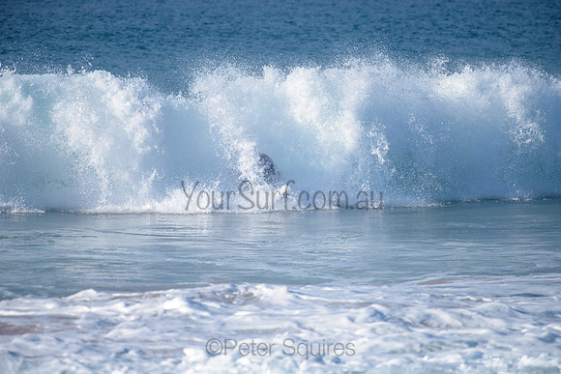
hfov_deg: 4.0
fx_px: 8024
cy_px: 187
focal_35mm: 515
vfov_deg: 2.7
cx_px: 280
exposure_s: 1/2000
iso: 400
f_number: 5.6
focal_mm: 500
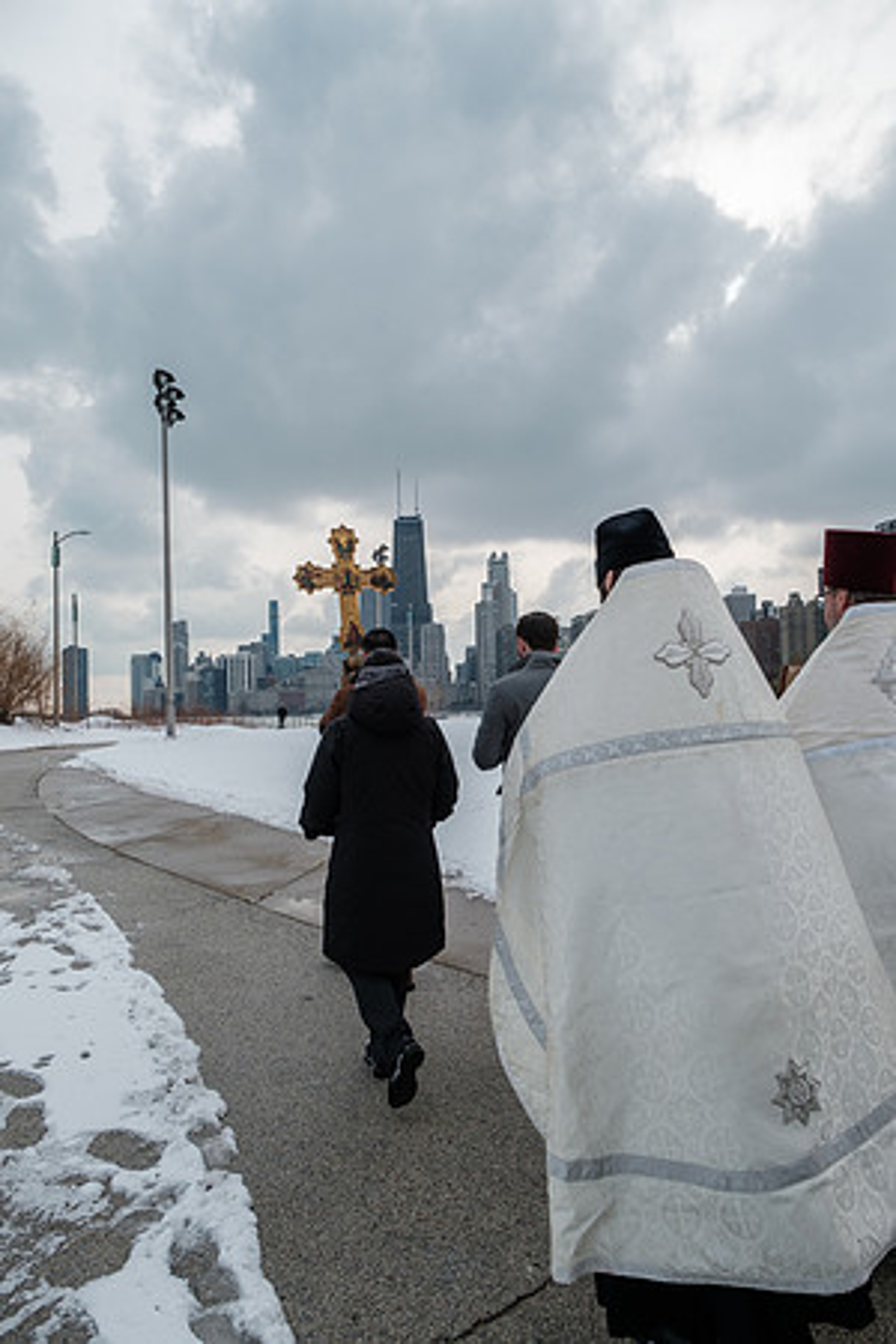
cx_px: 448
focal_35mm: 24
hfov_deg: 53.1
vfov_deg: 73.7
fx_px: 896
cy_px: 672
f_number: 5
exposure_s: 1/550
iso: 320
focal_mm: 16
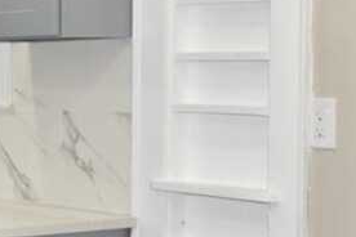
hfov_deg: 15.6
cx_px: -255
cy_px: 101
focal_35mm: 115
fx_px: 1137
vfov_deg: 11.9
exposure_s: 1/100
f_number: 5
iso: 800
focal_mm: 31
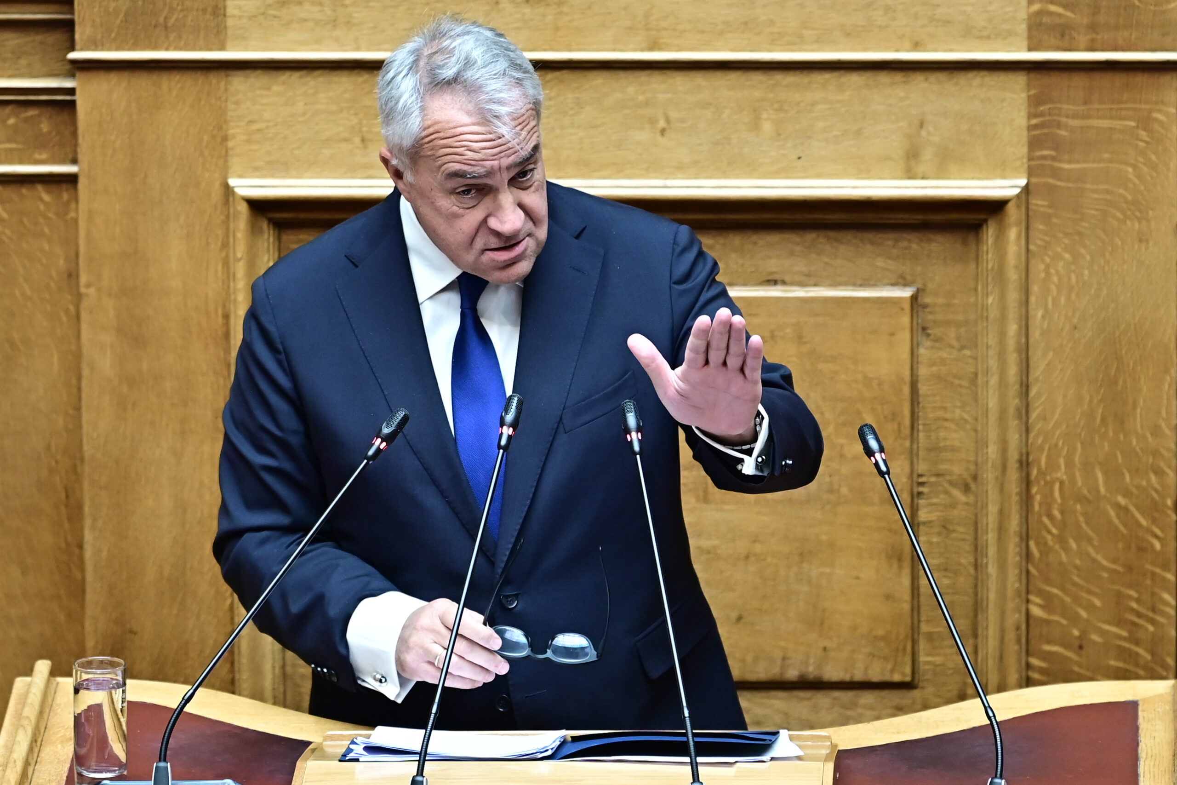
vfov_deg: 4.6
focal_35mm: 300
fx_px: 9808
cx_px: 588
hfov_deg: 6.9
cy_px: 392
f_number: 3.2
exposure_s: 1/200
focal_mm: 200
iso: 800
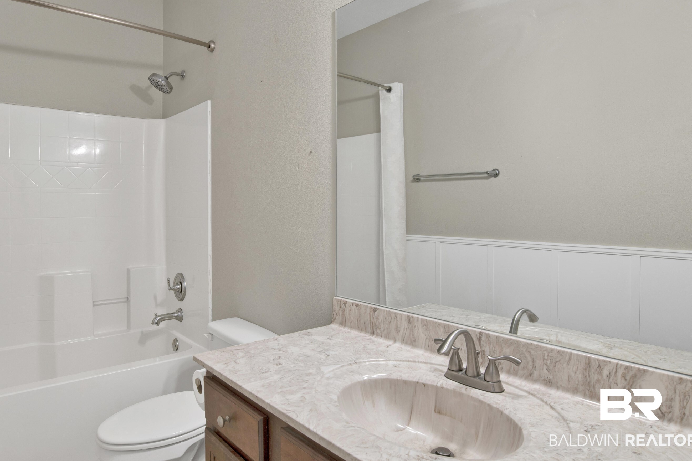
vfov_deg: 59.4
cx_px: 328
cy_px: 208
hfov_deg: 81.1
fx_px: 404
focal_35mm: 21
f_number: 11
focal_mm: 18
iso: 200
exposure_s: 1/6
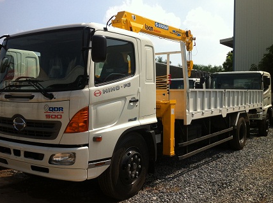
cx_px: 142
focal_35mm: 41
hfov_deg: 45.9
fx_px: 323
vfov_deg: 35.0
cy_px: 98
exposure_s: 1/1316
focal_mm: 3.85
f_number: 2.8
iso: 80
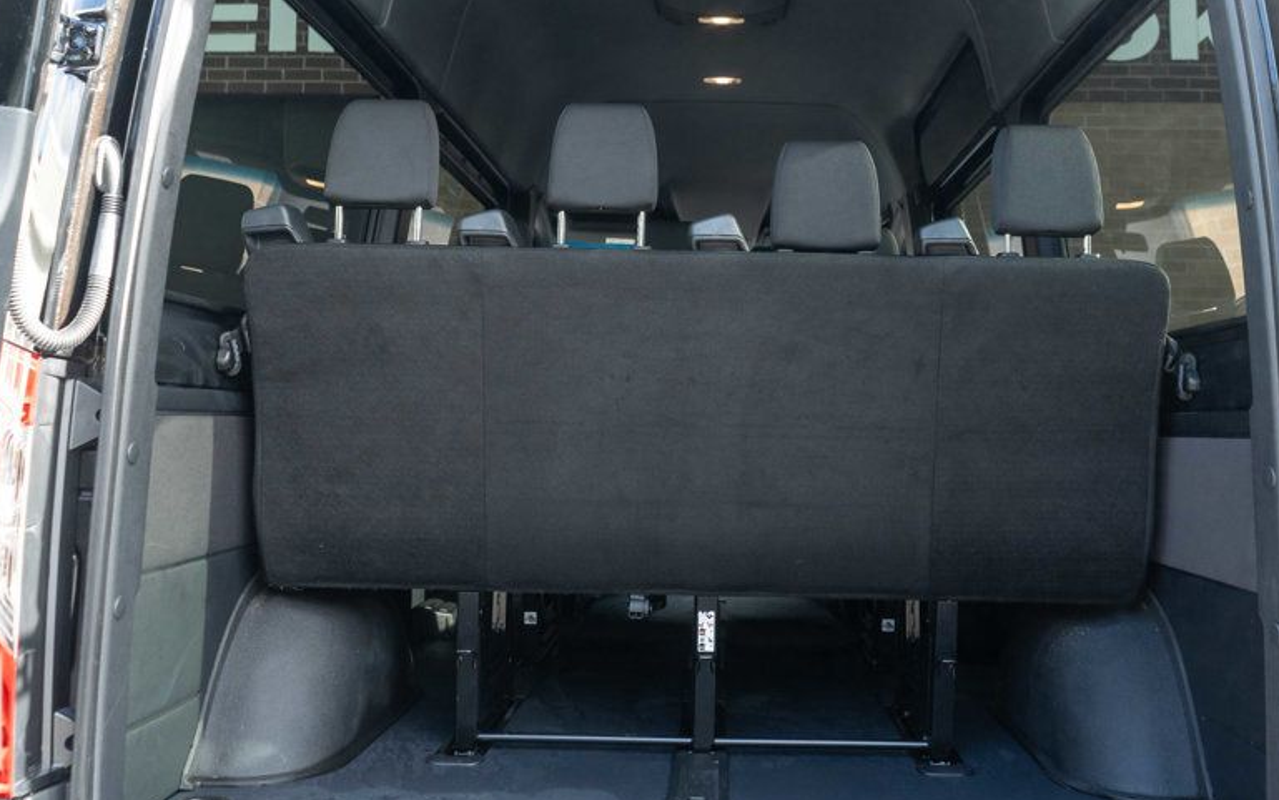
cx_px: 719
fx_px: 1325
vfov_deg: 33.2
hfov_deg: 51.4
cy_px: 245
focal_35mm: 38
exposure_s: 1/320
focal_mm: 28
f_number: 4
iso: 800
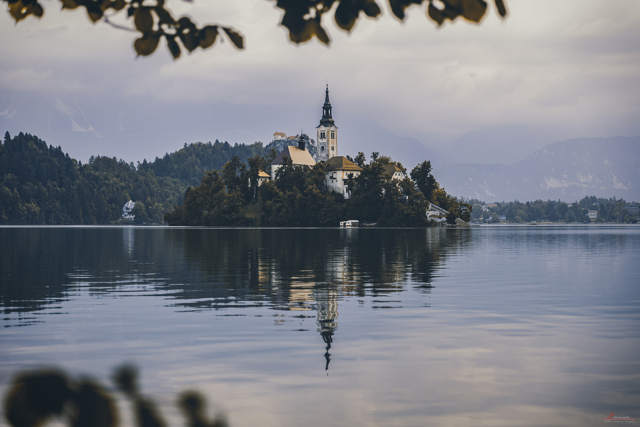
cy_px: 214
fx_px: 1031
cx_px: 320
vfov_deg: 23.4
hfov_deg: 34.5
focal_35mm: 58
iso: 110
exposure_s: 1/60
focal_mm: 58
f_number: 2.8
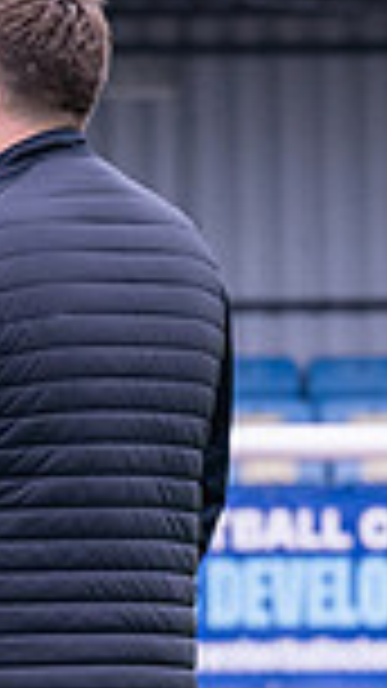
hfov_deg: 1.0
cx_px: -601
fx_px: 21247
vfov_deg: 1.9
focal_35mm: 1164
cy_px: 708
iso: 400
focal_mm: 165
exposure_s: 1/250
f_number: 5
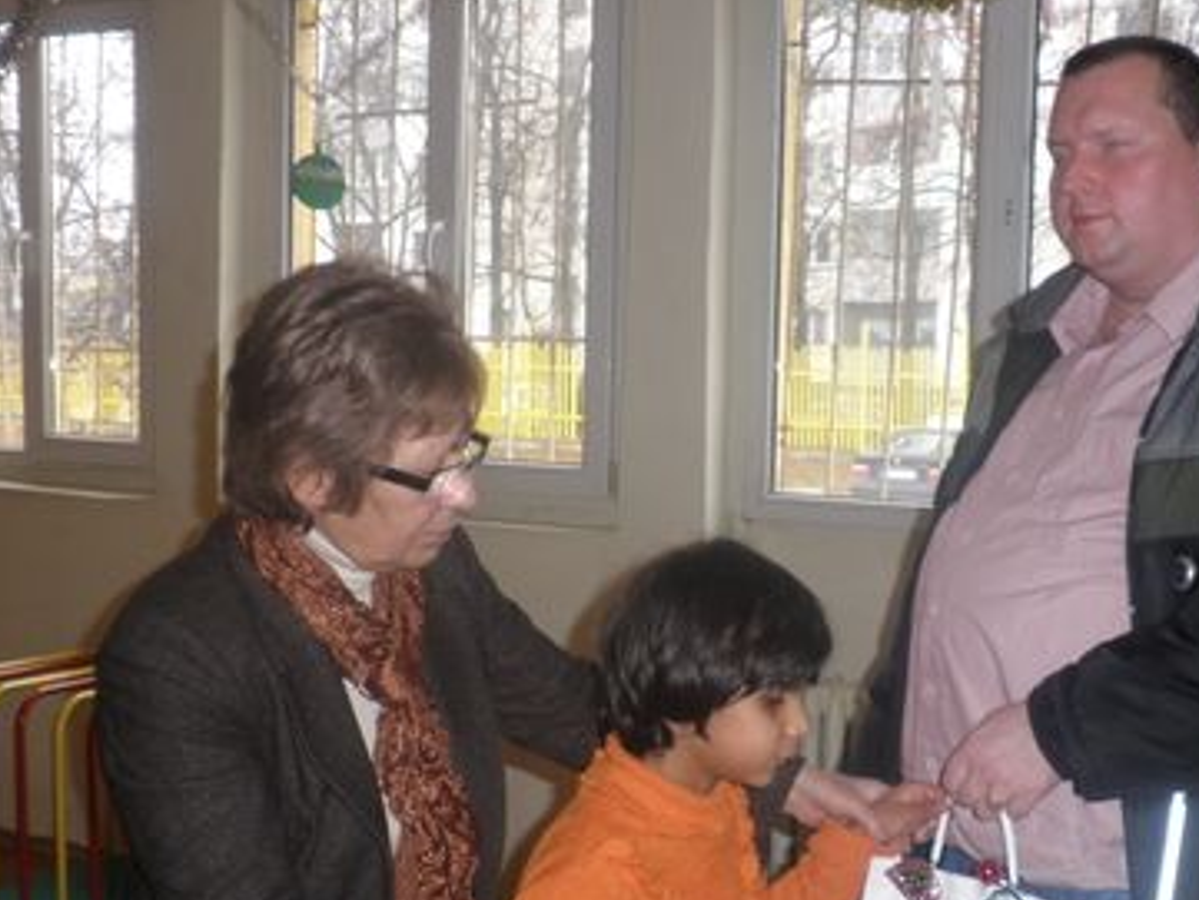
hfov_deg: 37.2
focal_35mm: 51
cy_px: 571
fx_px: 1767
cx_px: 767
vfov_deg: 28.5
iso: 160
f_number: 3.5
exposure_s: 1/30
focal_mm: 6.3
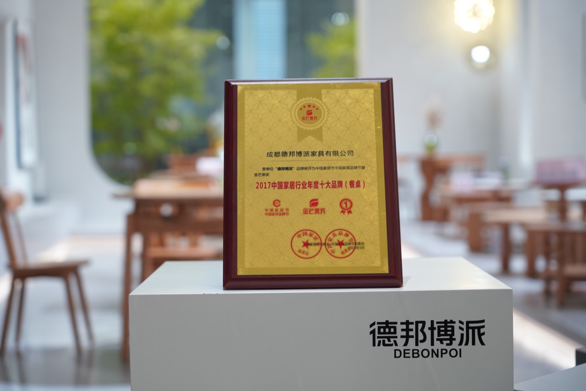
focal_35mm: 77
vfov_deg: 17.7
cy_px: 196
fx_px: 1253
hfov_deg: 26.3
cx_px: 293
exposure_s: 1/80
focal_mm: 77
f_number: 4
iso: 640
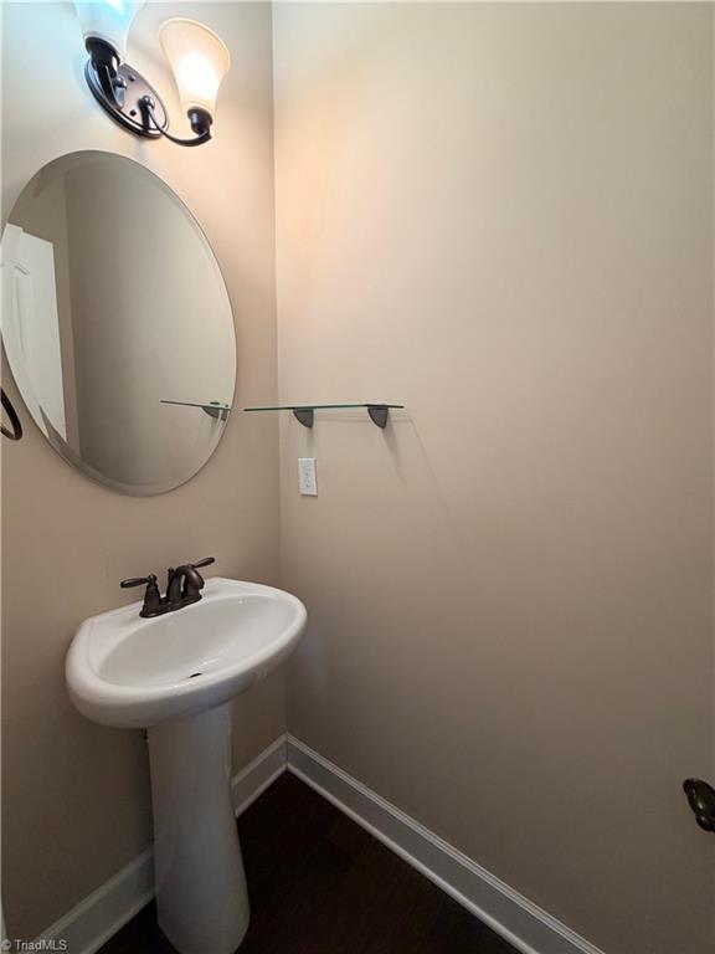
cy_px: 477
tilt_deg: -7.8
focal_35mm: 14
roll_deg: -0.5
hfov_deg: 85.7
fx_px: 386
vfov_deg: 102.1
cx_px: 358
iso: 250
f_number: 2.2
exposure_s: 1/120
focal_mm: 2.22
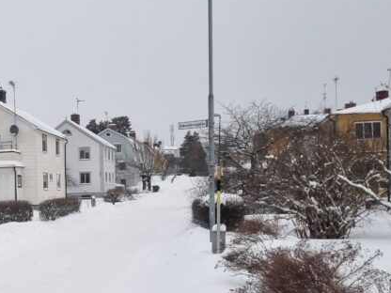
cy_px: 205
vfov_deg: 22.8
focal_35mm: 64
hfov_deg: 28.7
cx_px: 19
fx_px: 723
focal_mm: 5.4
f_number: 1.8
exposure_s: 1/100
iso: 64
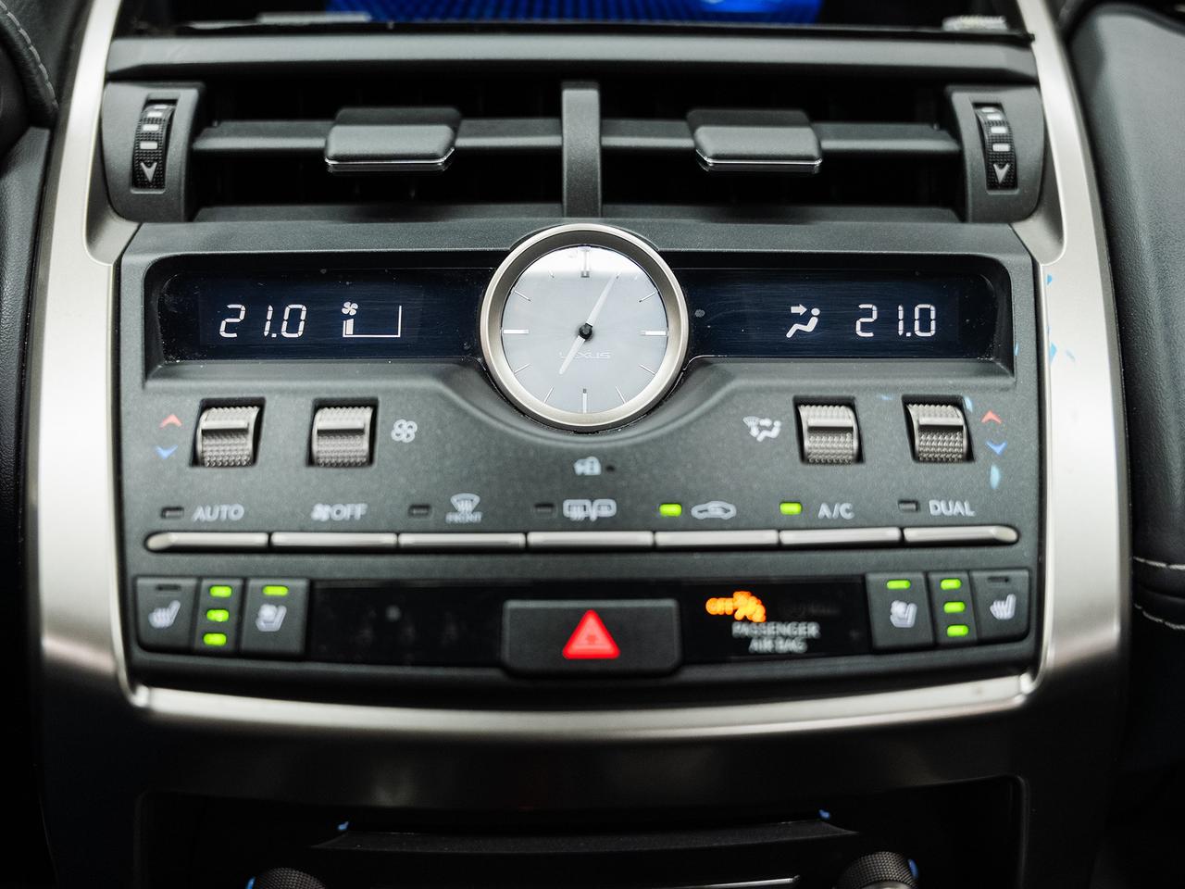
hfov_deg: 54.1
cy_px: 461
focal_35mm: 34
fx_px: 1160
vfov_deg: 41.9
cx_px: 609
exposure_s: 1/60
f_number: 3.2
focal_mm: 26.9
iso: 1000
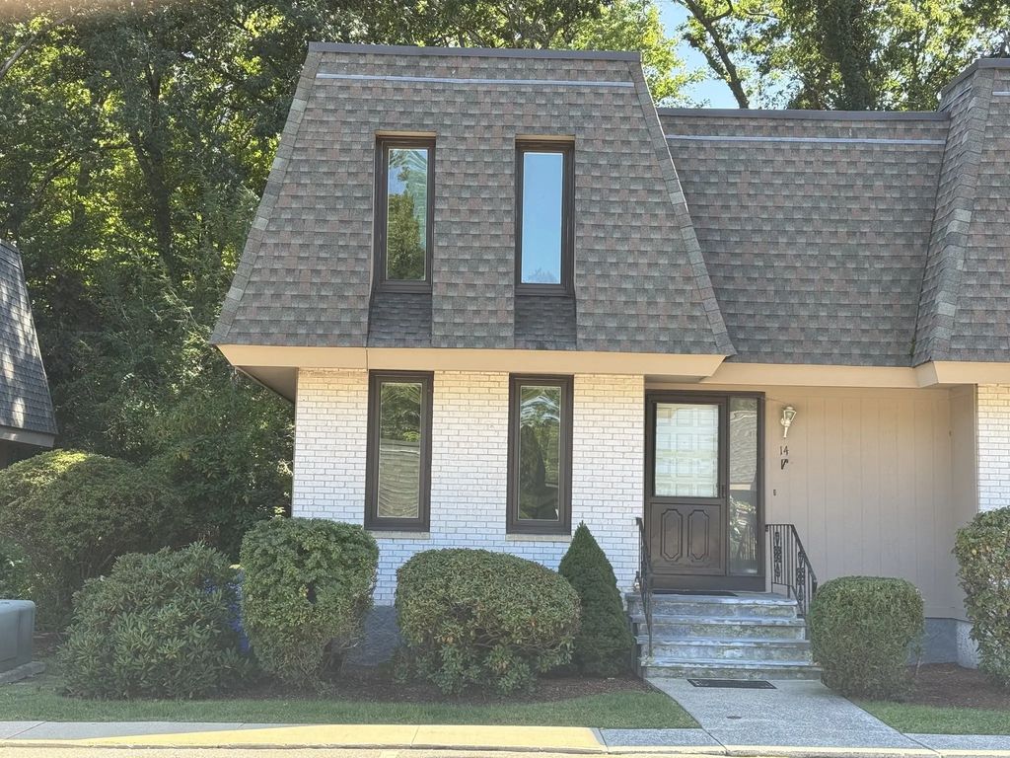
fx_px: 1401
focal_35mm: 48
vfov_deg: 30.3
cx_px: 505
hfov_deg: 39.7
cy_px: 379
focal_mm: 6.76
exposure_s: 1/499
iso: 64
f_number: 1.78
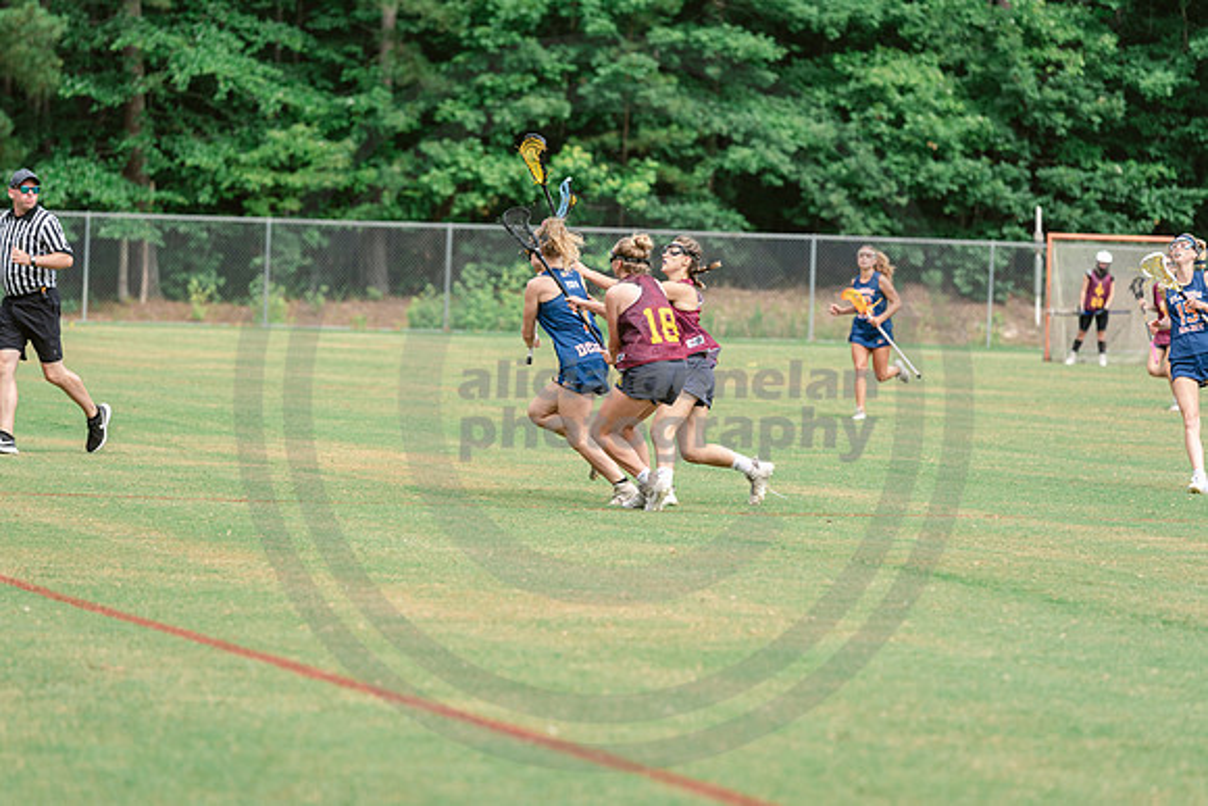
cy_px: 403
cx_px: 604
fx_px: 6712
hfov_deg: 10.3
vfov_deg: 6.9
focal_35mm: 200
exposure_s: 1/1000
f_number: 4
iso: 250
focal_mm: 200
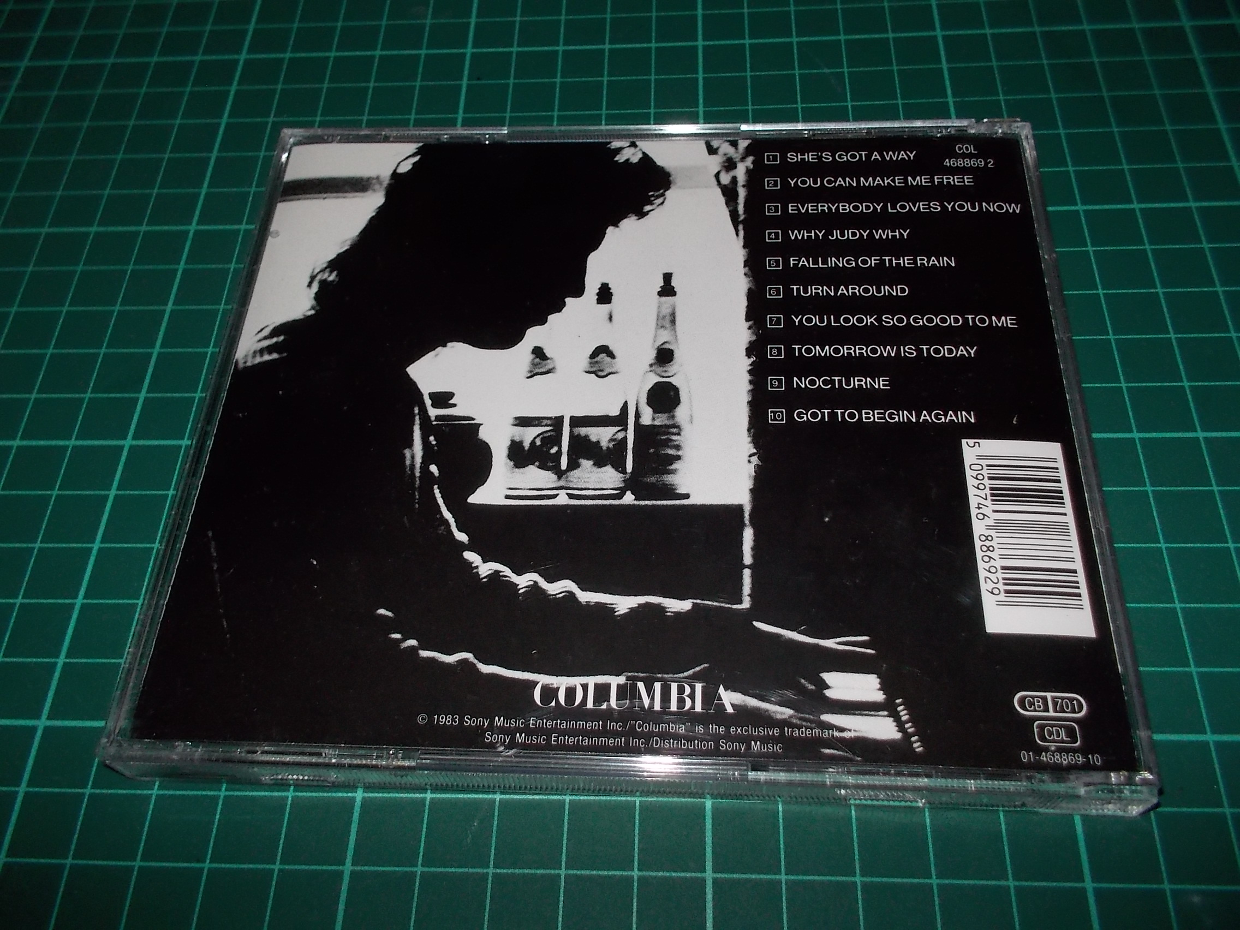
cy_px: 465
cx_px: 620
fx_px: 1039
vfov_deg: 48.2
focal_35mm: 29
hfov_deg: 61.7
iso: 200
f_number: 3.3
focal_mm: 4.1
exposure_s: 1/30
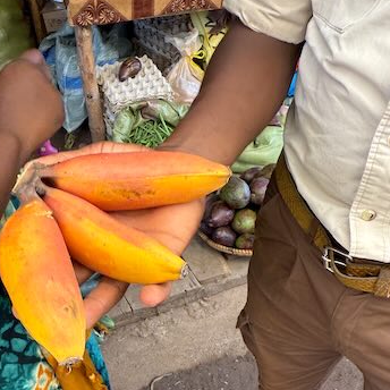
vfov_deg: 42.8
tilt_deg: -48.7
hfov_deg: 44.6
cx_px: 146
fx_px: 472
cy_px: 314
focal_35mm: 37
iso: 125
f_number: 2.2
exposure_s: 1/99
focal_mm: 2.22
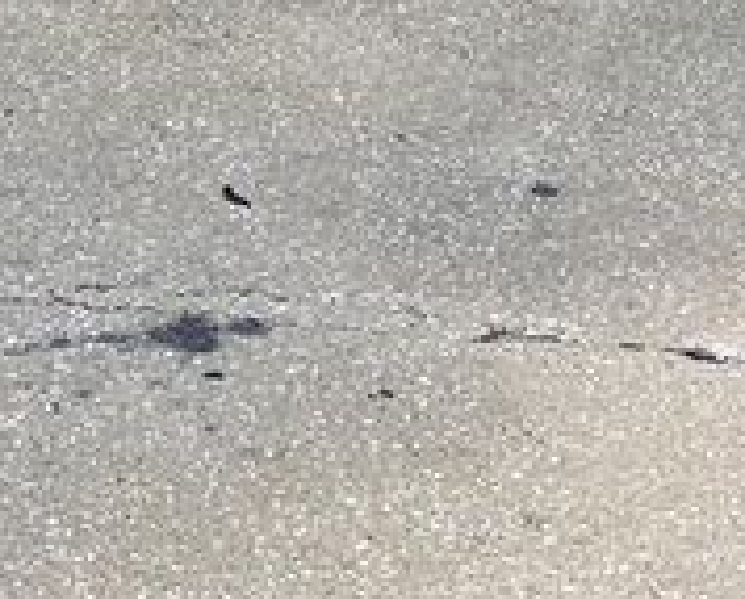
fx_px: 2098
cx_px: -126
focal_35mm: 95
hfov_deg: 19.1
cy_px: -660
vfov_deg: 13.5
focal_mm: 4.25
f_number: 1.8
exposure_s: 1/225
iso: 32
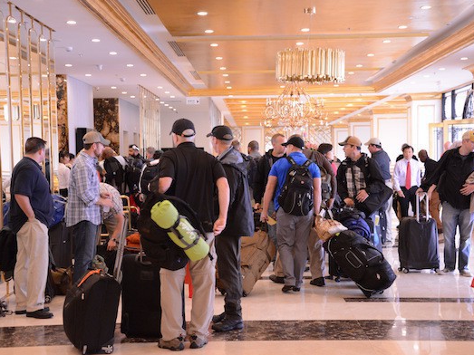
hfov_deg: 30.3
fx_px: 876
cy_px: 180
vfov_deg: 22.9
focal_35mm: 64
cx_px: 248
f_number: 4.5
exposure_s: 1/160
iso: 4000
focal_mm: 58
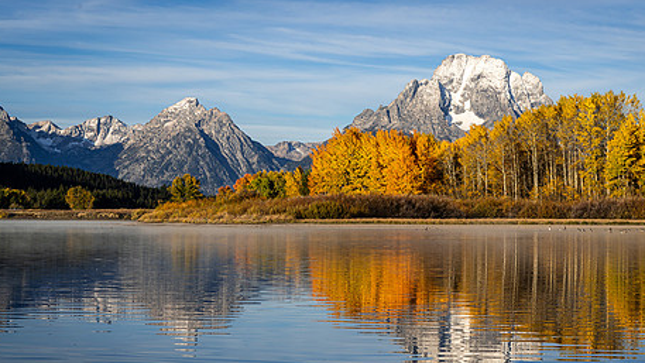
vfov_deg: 12.5
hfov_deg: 22.0
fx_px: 1659
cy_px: 205
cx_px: 366
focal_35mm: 97
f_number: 14
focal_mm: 72
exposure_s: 1/80
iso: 100
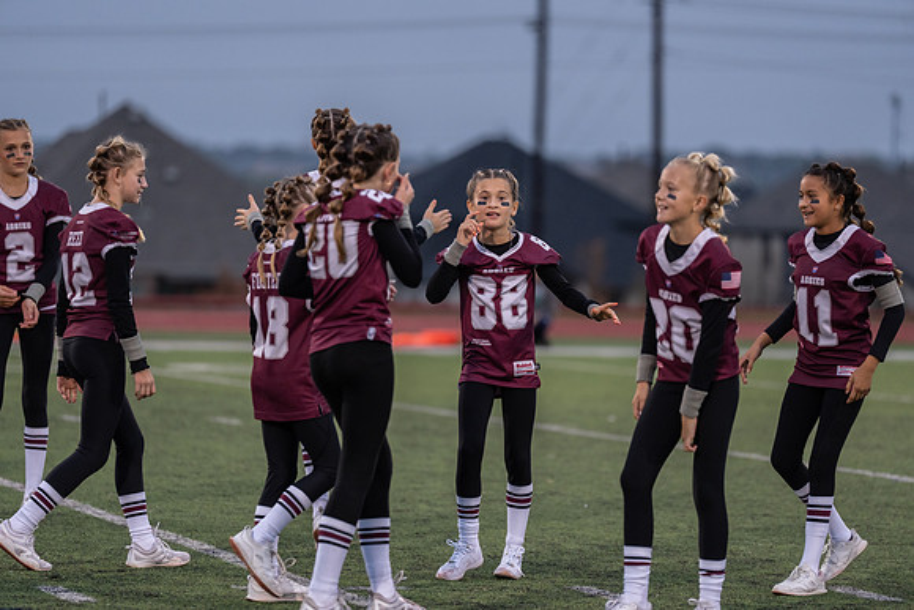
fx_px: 4850
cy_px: 305
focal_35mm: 191
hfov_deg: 10.8
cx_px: 457
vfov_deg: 7.2
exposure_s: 1/1000
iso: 1600
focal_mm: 191
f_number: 2.8
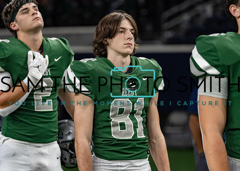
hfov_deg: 14.2
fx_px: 966
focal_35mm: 142
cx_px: 120
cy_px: 86
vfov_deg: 10.1
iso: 1250
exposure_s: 1/320
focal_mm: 130
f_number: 2.8
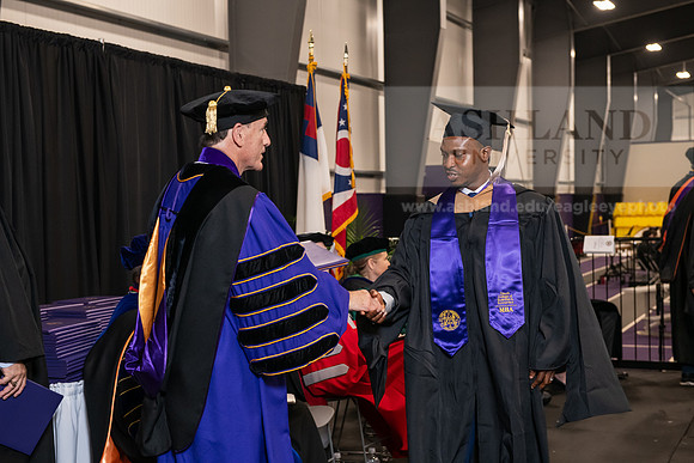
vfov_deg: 23.4
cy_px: 232
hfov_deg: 34.5
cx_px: 347
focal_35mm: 58
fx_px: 1118
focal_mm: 58
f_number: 5
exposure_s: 1/125
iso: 2000
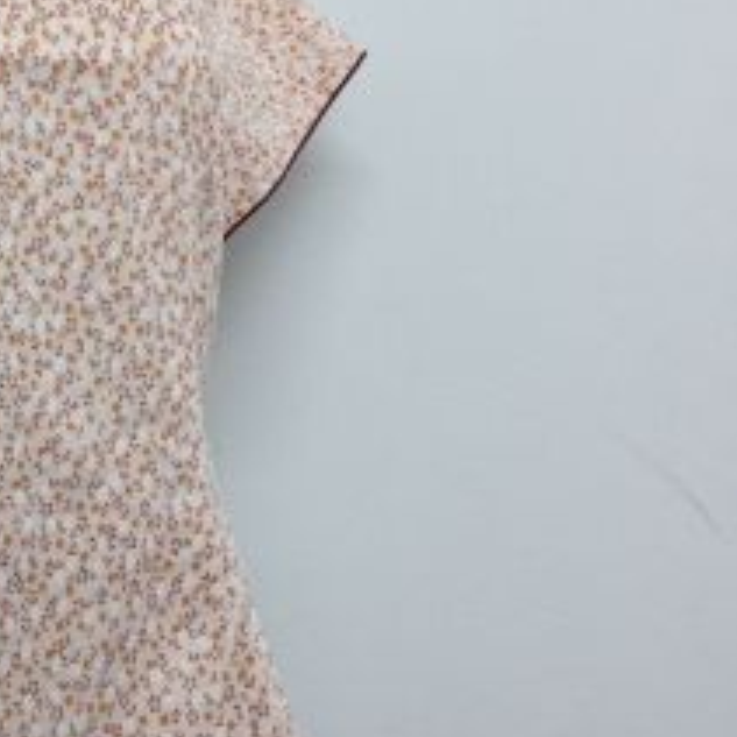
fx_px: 2216
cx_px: -124
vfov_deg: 18.9
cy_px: 311
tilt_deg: +2.3
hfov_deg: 18.0
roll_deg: +1.2
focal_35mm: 92
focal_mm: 4.12
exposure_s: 1/33
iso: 50
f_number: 2.4
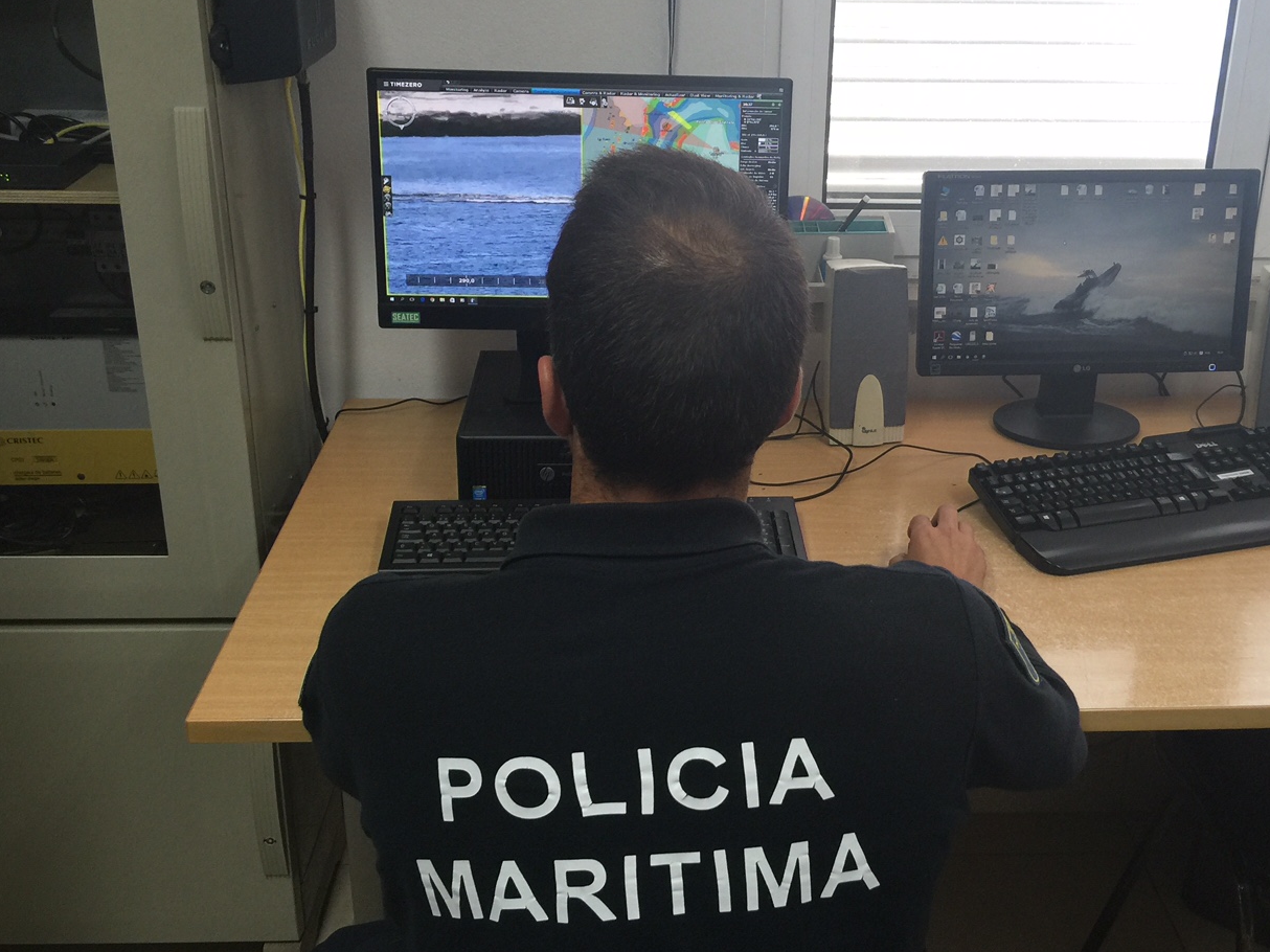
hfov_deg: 47.8
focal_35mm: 39
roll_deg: -1.4
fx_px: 1431
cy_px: 430
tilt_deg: -21.7
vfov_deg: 36.8
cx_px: 713
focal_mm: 4.15
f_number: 2.2
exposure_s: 1/33
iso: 40
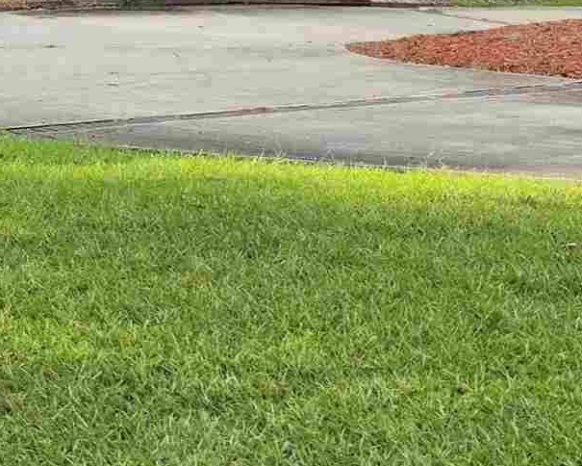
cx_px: -681
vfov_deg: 13.2
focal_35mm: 114
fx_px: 1964
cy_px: -97
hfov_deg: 13.6
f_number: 1.4
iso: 64
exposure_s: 1/1989
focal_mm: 6.5
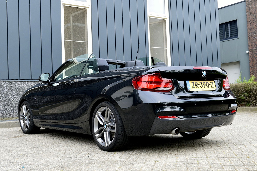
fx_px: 332
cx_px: 128
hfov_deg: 42.4
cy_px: 86
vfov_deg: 28.9
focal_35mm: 46
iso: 400
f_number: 9
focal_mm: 31
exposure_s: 1/125
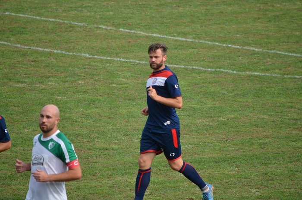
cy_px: 100
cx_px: 151
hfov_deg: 4.6
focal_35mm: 450
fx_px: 3766
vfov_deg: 3.0
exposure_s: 1/500
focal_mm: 300
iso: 200
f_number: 5.6
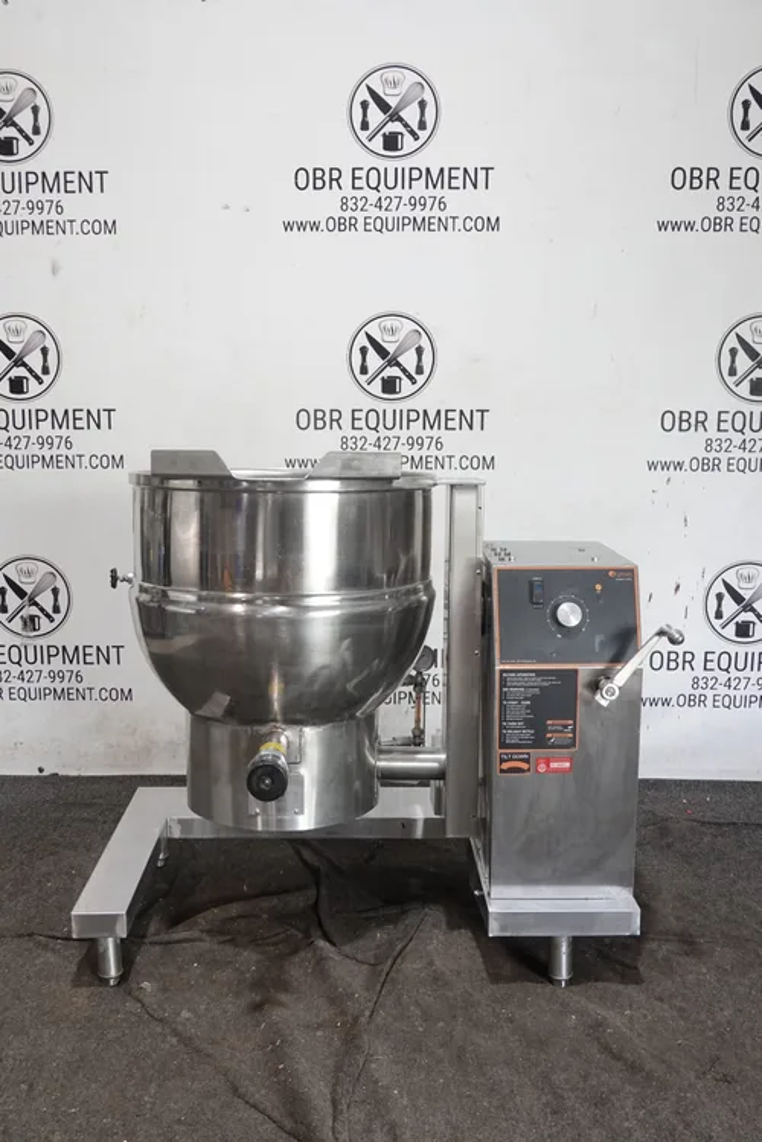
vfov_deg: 54.4
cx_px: 381
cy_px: 571
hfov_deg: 37.9
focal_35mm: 35
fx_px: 1111
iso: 640
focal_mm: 13.03
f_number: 3.5
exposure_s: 1/40
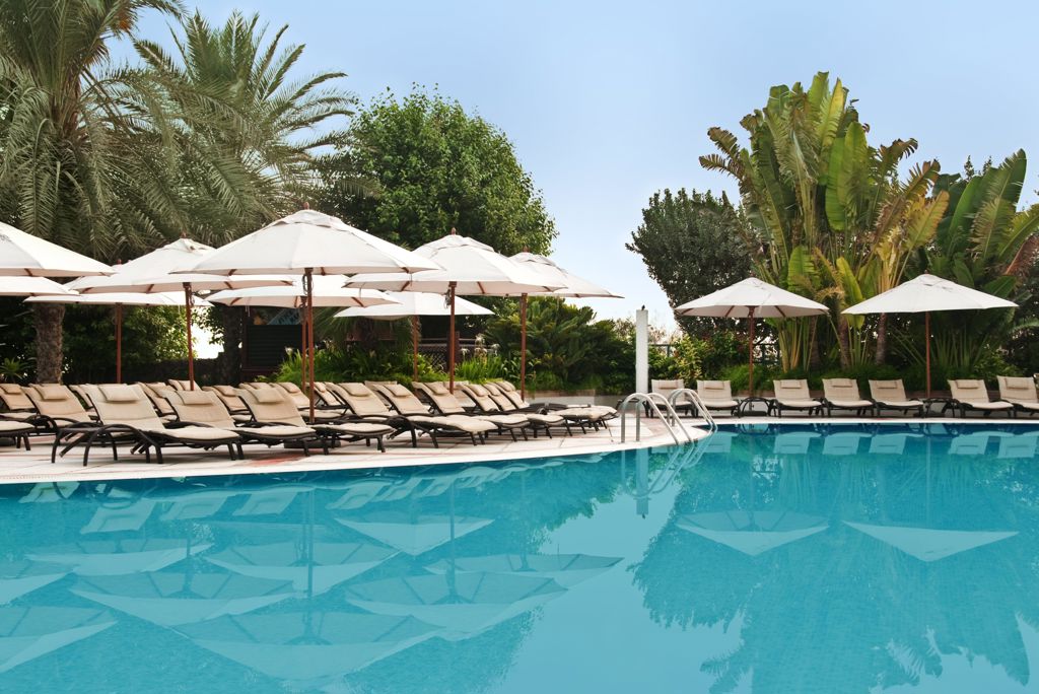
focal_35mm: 51
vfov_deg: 26.5
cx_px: 520
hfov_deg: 38.9
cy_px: 347
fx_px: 1473
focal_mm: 34
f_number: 8
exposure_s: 1/640
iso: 200
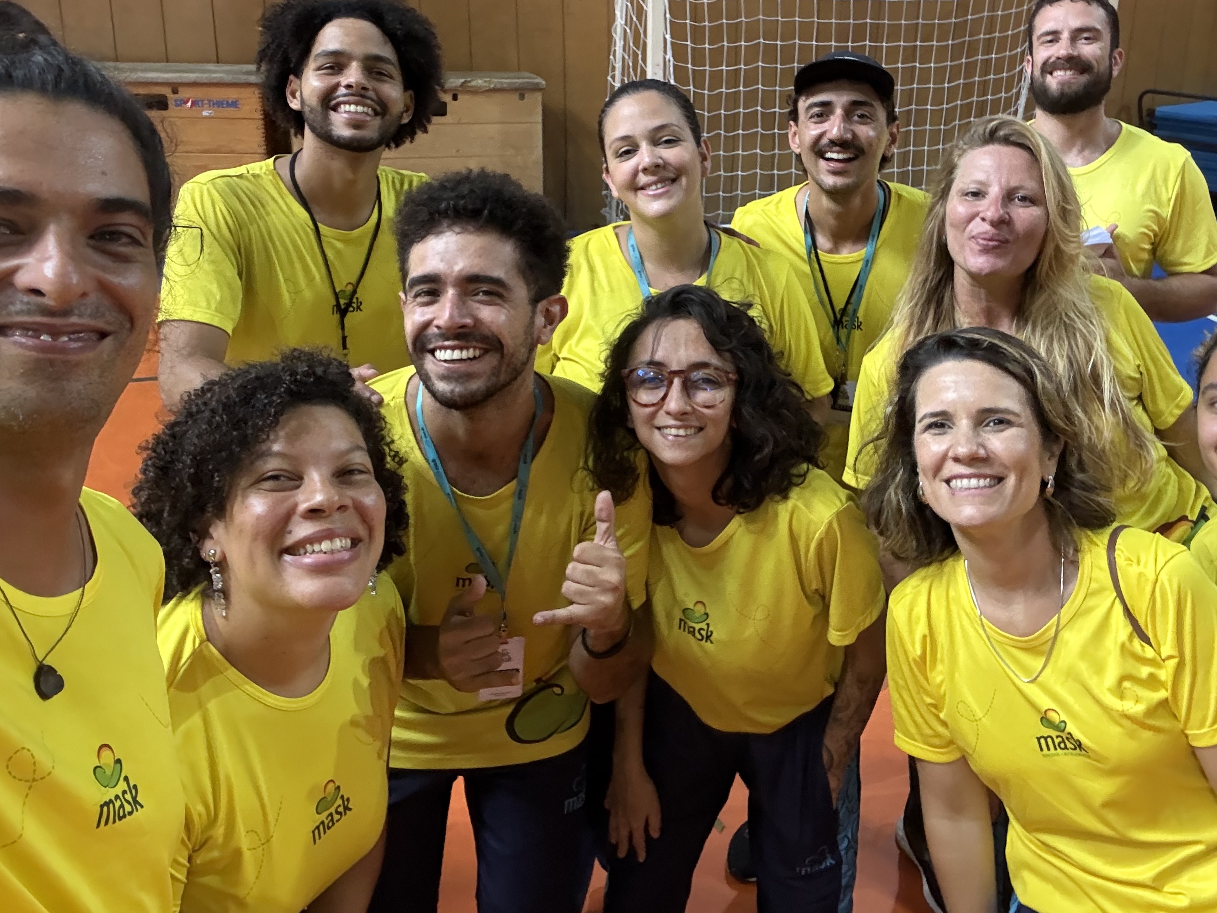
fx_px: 1125
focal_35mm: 32
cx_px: 701
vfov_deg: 43.4
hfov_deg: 56.6
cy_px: 284
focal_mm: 2.69
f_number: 1.9
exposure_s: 1/40
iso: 320
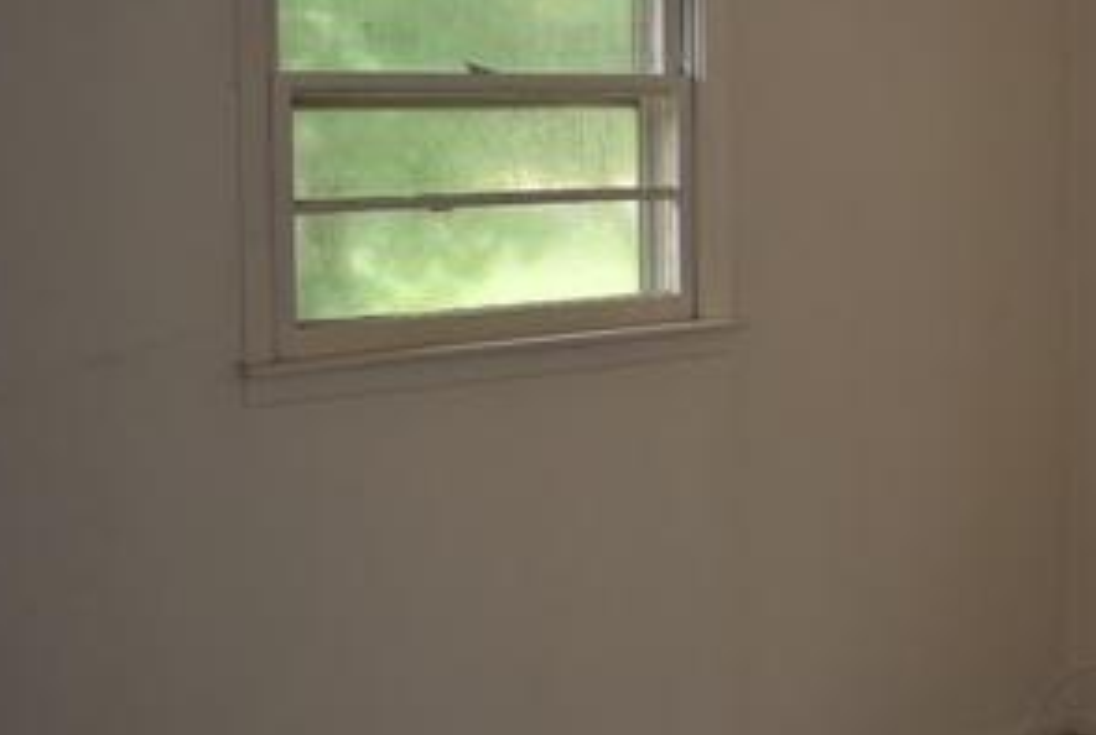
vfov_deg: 20.9
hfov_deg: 29.1
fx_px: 1983
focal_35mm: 65
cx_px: 1077
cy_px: 223
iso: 800
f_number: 3.8
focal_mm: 20
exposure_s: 1/125
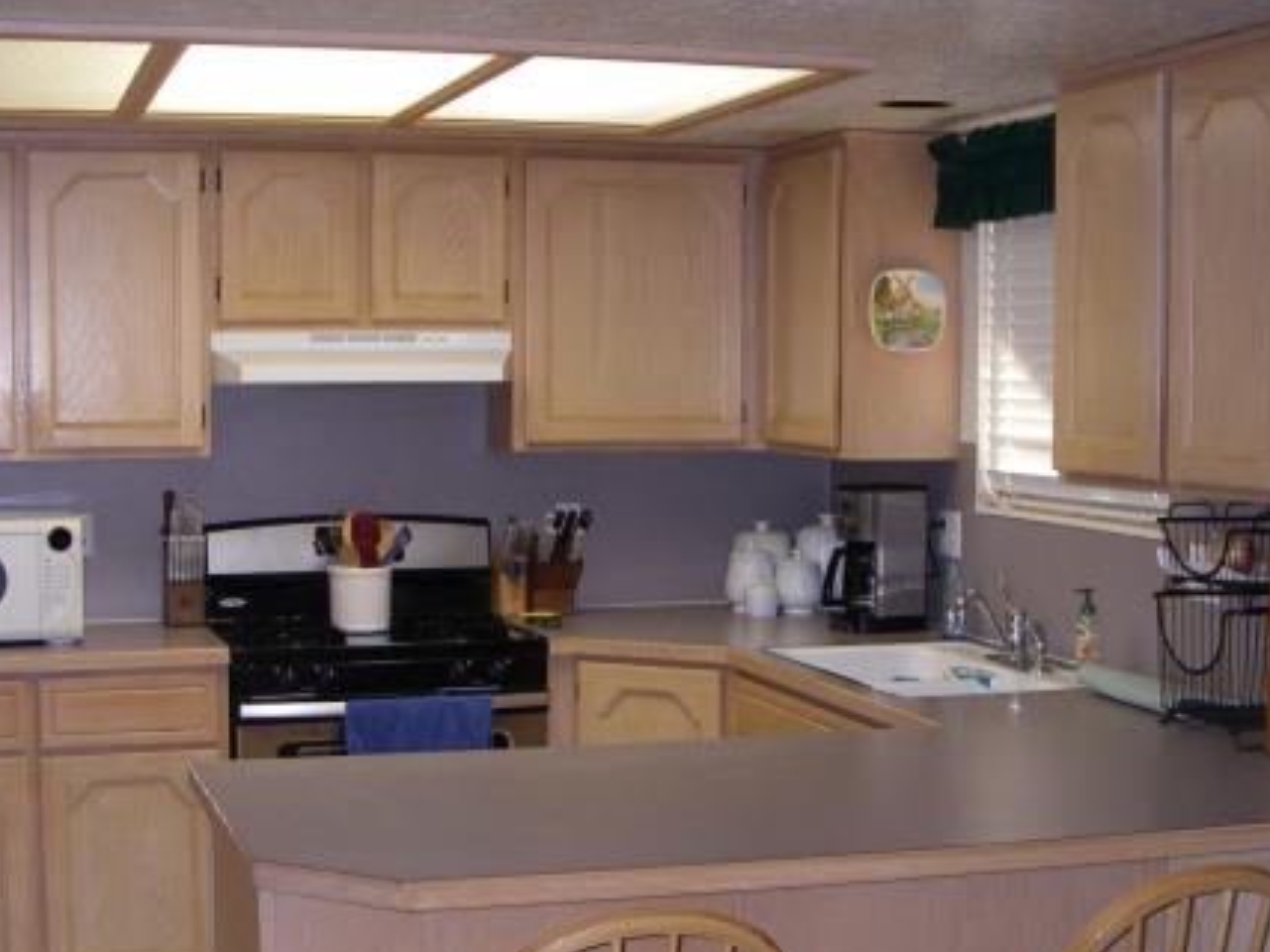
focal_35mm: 57
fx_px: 2091
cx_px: 634
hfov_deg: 33.8
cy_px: 565
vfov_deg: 25.6
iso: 160
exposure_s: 1/40
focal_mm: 6.3
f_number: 3.3
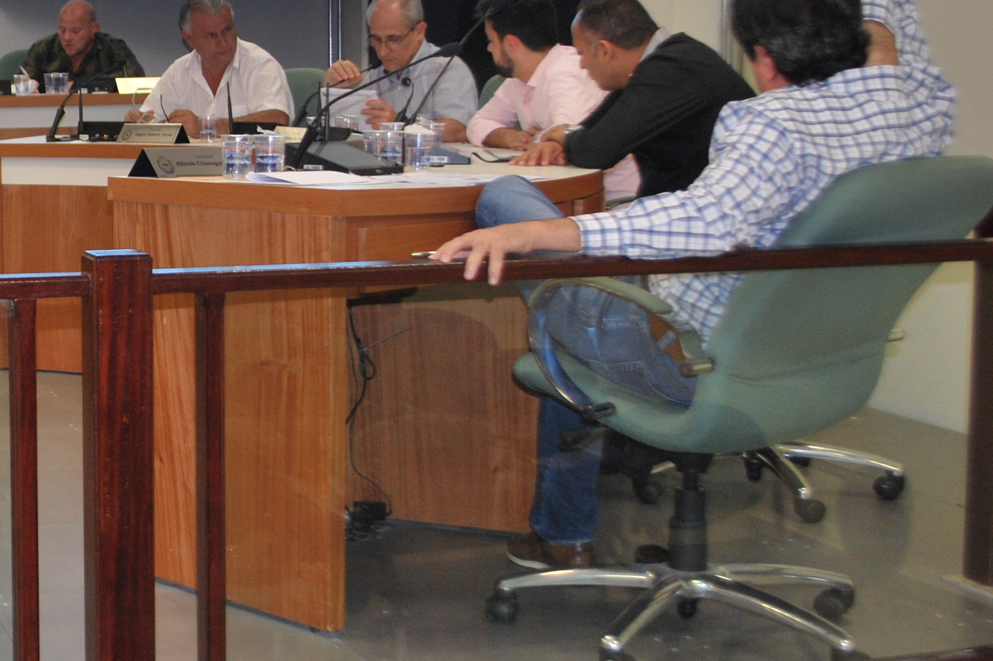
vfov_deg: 19.4
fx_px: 1930
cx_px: -47
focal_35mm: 70
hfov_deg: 26.9
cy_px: 242
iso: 200
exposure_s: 1/60
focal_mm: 22
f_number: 4
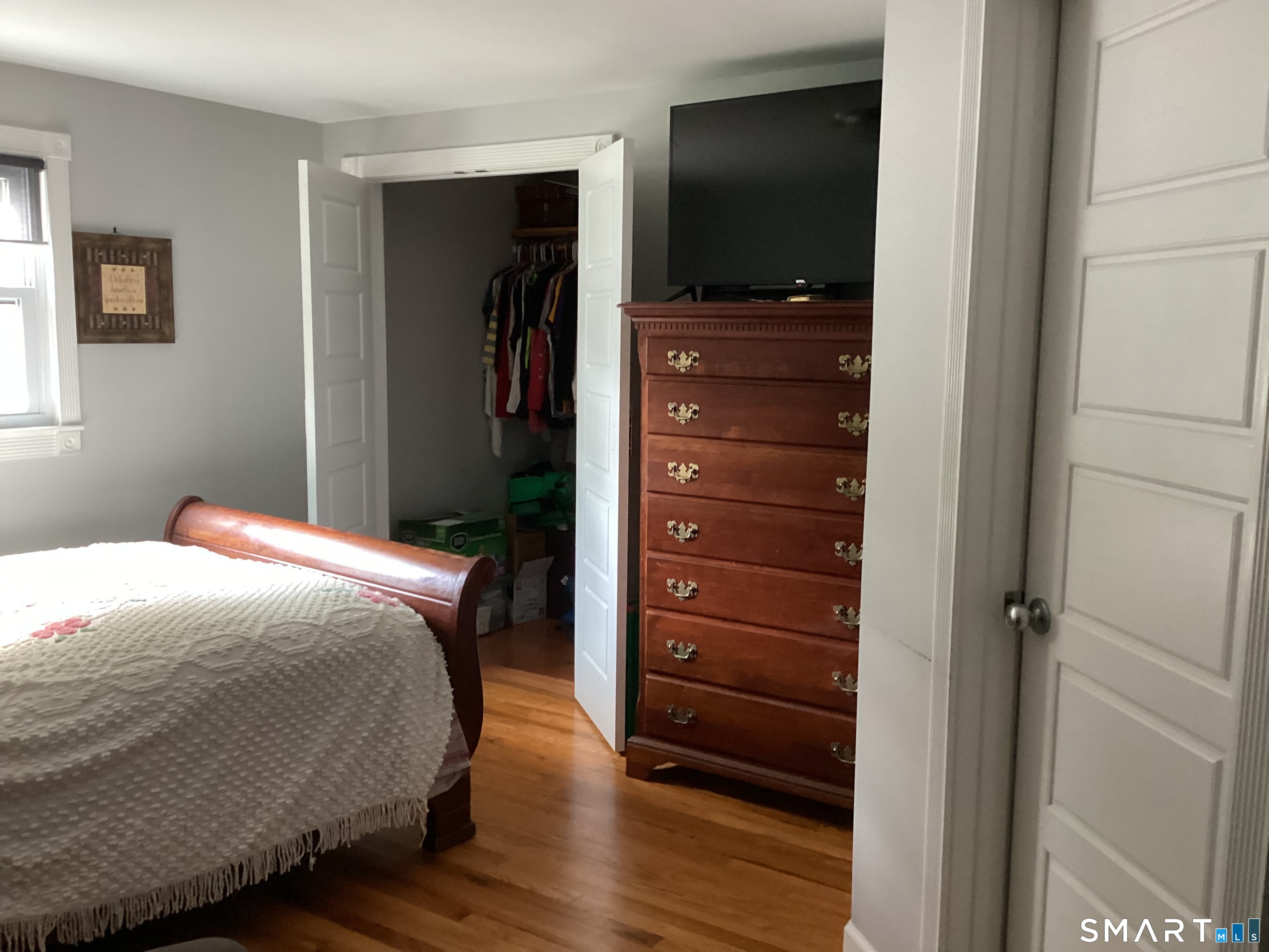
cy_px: 476
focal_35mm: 31
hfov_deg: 58.4
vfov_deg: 45.4
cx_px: 634
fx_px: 1136
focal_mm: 3.3
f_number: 2.4
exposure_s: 1/30
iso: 400
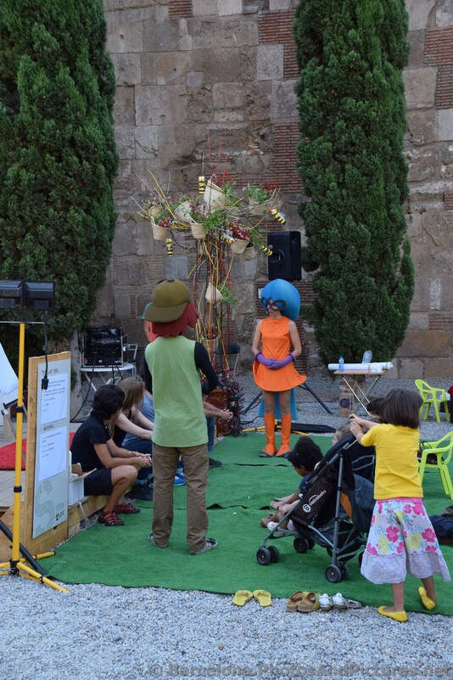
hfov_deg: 28.1
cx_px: 226
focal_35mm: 48
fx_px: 906
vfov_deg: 41.1
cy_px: 340
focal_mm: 32
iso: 400
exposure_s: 1/200
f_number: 7.1
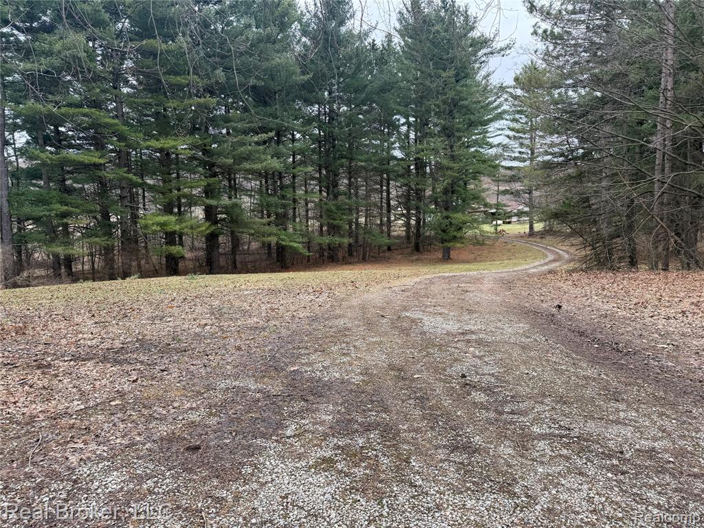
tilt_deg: -9.3
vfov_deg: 56.8
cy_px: 264
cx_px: 352
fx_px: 488
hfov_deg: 71.6
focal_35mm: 24
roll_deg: +0.2
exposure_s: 1/567
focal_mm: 6.76
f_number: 1.78
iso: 80
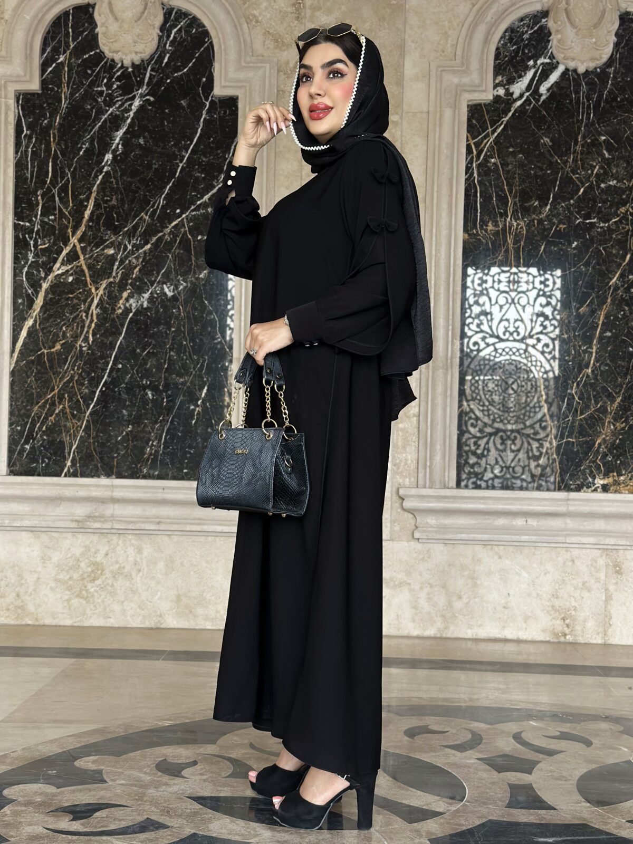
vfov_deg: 39.7
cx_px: 316
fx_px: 1170
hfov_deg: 30.3
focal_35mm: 48
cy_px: 422
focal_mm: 6.86
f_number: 1.78
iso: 125
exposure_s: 1/103
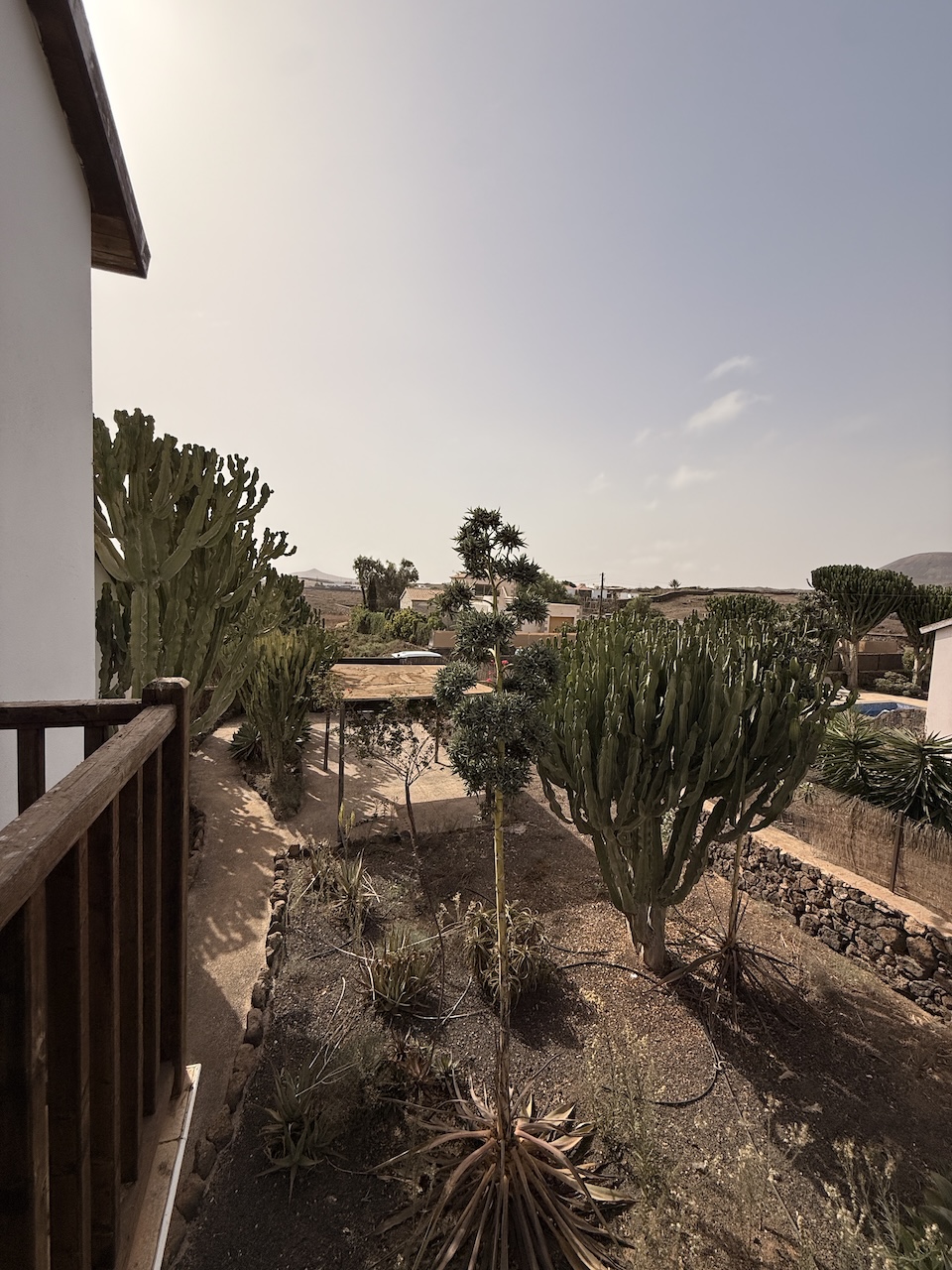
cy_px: 635
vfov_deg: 102.1
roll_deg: -3.2
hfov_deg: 85.7
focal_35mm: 14
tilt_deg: -3.8
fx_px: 513
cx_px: 476
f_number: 2.2
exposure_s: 1/4425
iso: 50
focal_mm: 2.22
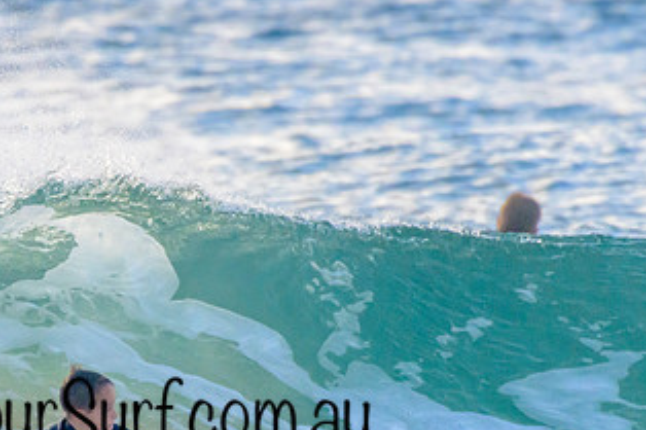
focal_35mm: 1849
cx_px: 152
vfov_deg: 0.7
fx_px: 33160
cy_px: 392
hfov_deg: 1.1
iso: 2200
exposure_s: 1/2000
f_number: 11
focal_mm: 1000
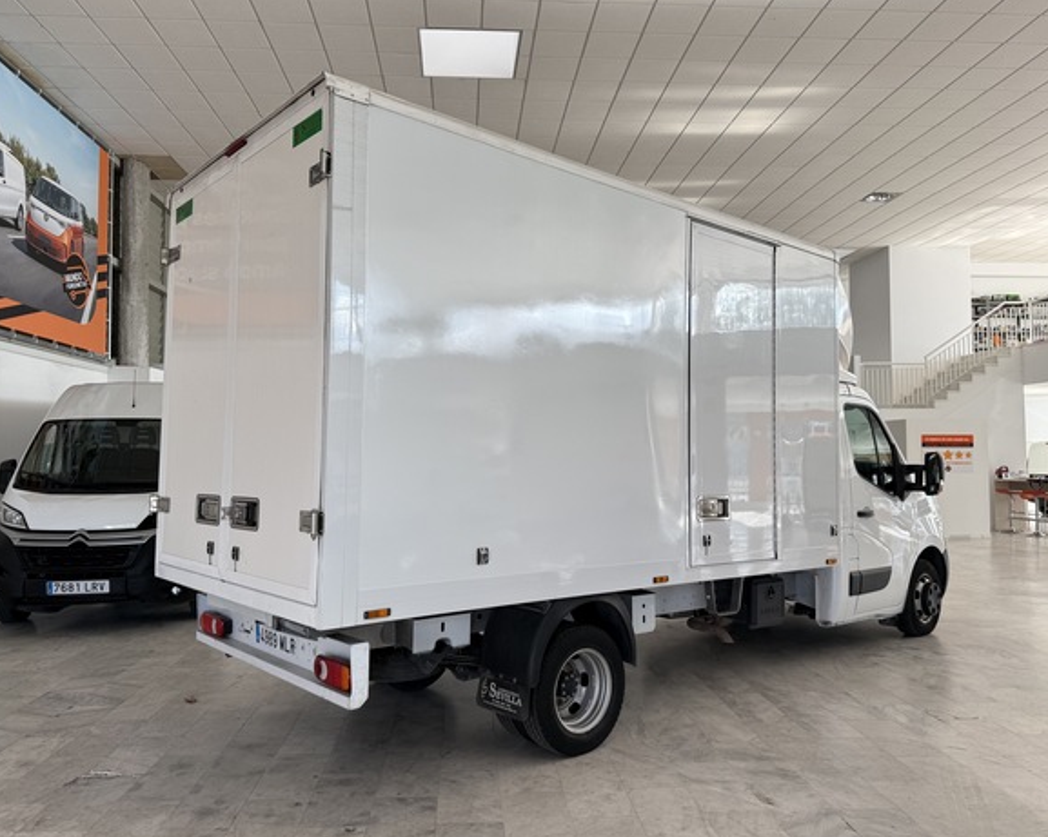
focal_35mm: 26
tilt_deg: +2.7
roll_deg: +0.3
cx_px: 514
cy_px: 414
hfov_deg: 66.1
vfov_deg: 54.9
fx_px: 806
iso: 80
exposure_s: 1/372
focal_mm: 6.76
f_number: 1.78
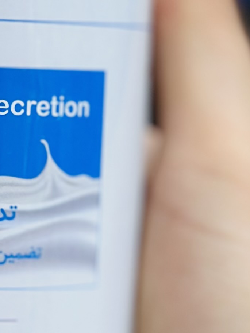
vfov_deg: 9.3
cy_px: 245
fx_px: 2041
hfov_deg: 7.0
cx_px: -29
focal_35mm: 212
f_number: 1.78
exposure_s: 1/100
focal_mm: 6.86
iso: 80
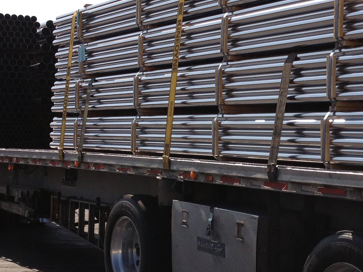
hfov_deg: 22.5
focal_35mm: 86
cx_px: 275
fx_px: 902
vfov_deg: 17.2
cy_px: 158
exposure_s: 1/1727
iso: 50
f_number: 2.4
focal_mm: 4.28
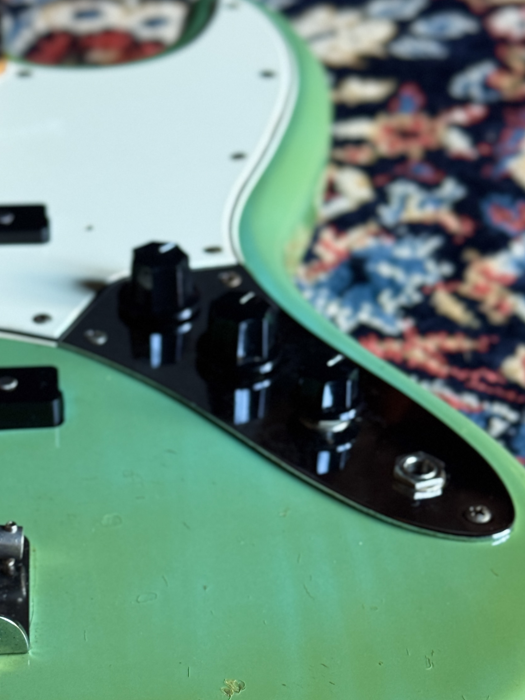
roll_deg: +0.1
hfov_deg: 17.1
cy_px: 510
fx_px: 1739
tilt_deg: -38.1
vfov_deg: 22.6
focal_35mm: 86
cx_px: 180
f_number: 1.78
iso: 250
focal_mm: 6.76
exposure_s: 1/40
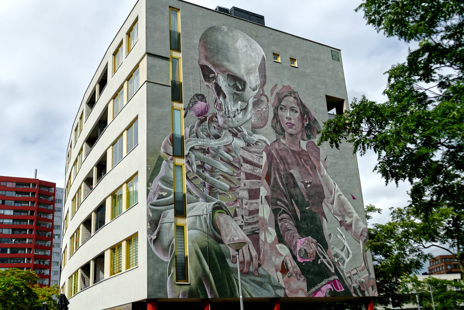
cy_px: 155
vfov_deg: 34.2
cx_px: 232
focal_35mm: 39
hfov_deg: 49.5
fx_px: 503
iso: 125
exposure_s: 1/2000
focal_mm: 14.2
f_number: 3.1
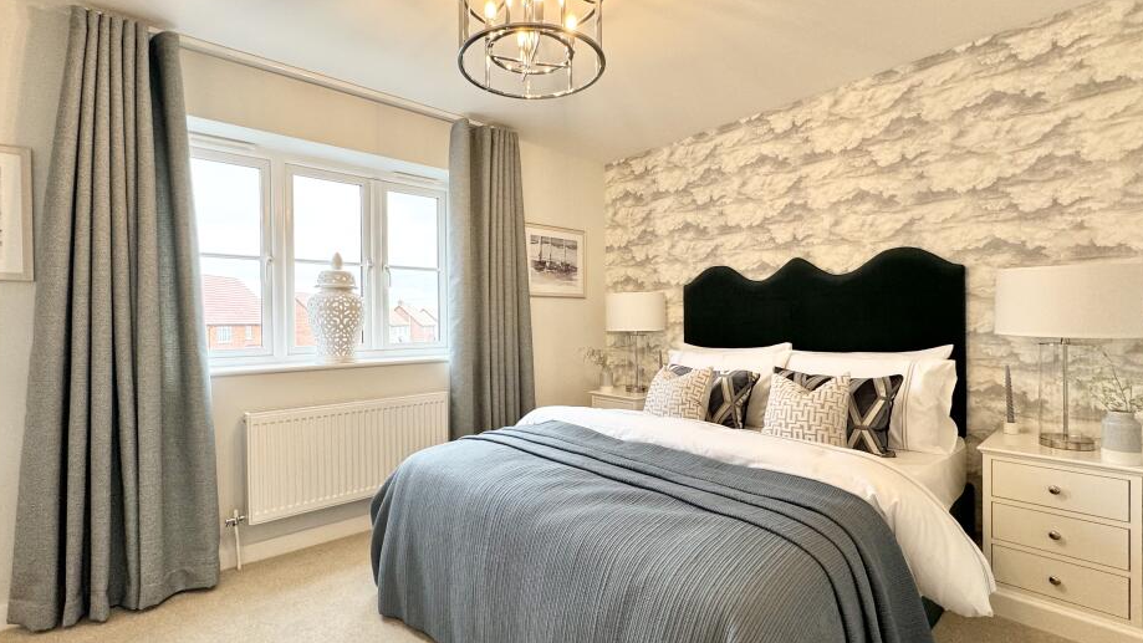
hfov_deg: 95.9
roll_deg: +1.2
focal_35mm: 17
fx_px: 515
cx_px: 563
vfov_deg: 63.9
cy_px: 326
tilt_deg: -0.3
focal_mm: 2.22
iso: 160
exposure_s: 1/100
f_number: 2.2
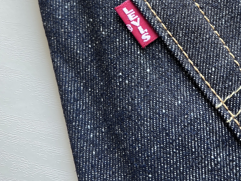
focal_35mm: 53
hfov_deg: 35.0
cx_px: 192
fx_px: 369
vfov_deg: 26.2
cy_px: 3
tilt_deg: -74.5
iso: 40
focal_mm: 5.7
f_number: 1.5
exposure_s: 1/121
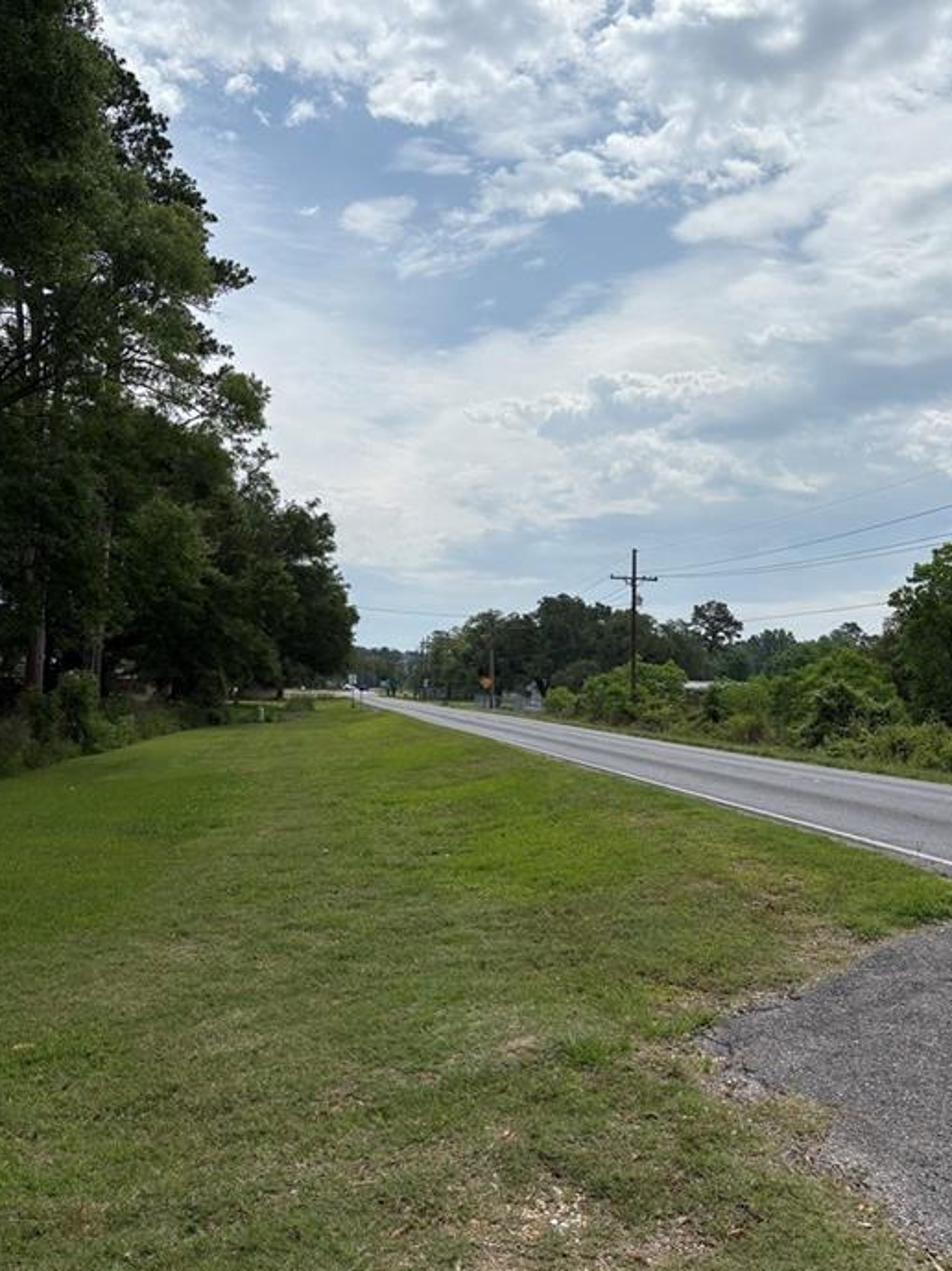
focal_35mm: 29
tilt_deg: +4.8
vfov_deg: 61.6
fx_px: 1064
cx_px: 463
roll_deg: +0.8
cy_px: 590
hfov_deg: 48.2
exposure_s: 1/11905
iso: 50
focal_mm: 5.96
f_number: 1.6
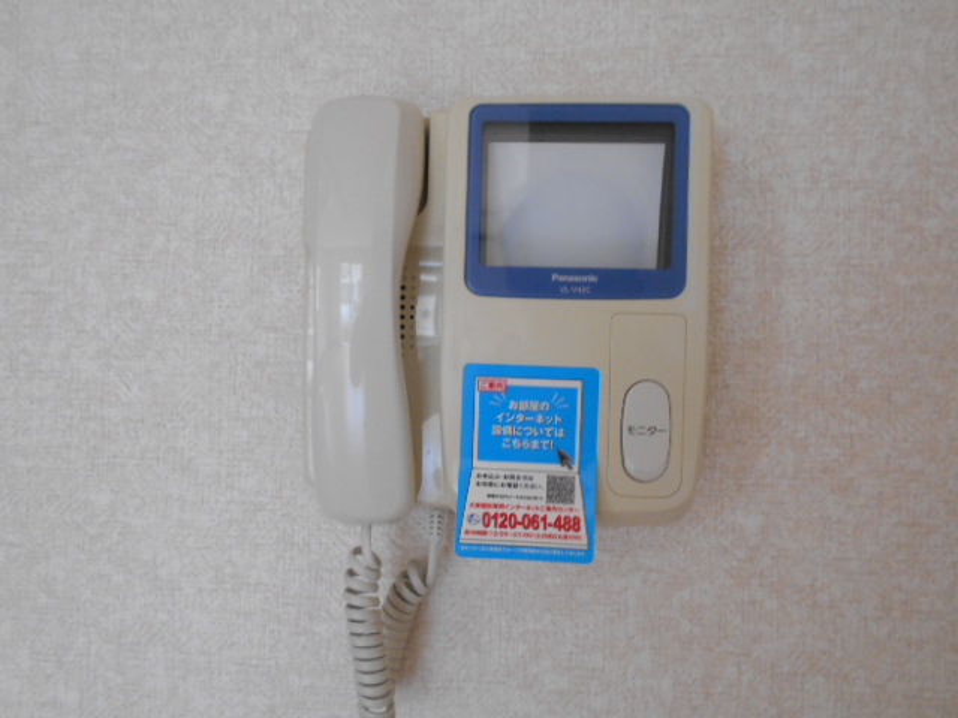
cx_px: 479
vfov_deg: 53.1
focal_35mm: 26
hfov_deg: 67.3
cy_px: 359
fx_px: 720
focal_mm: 4.6
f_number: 3.2
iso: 280
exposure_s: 1/30
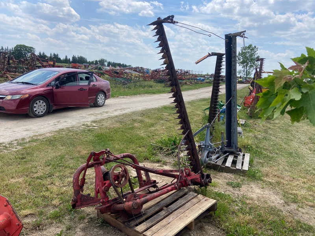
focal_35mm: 26
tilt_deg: -11.1
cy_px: 118
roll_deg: -3.9
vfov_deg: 53.1
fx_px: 237
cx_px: 158
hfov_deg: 67.3
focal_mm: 4.25
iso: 32
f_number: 1.8
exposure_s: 1/2755
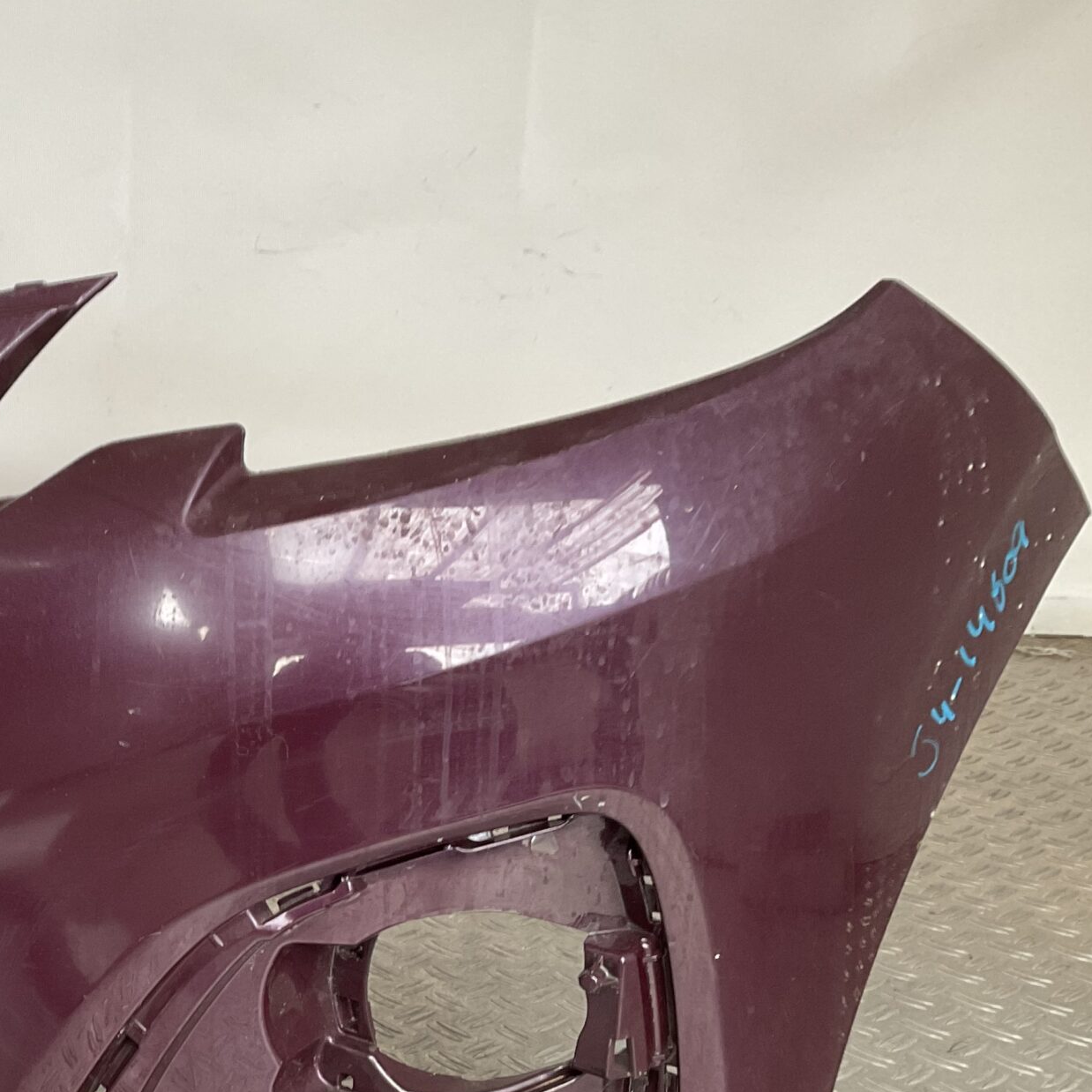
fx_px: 1892
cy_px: 819
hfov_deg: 29.9
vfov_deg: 31.6
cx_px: -14
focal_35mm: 53
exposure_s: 1/60
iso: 40
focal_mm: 3
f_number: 1.8
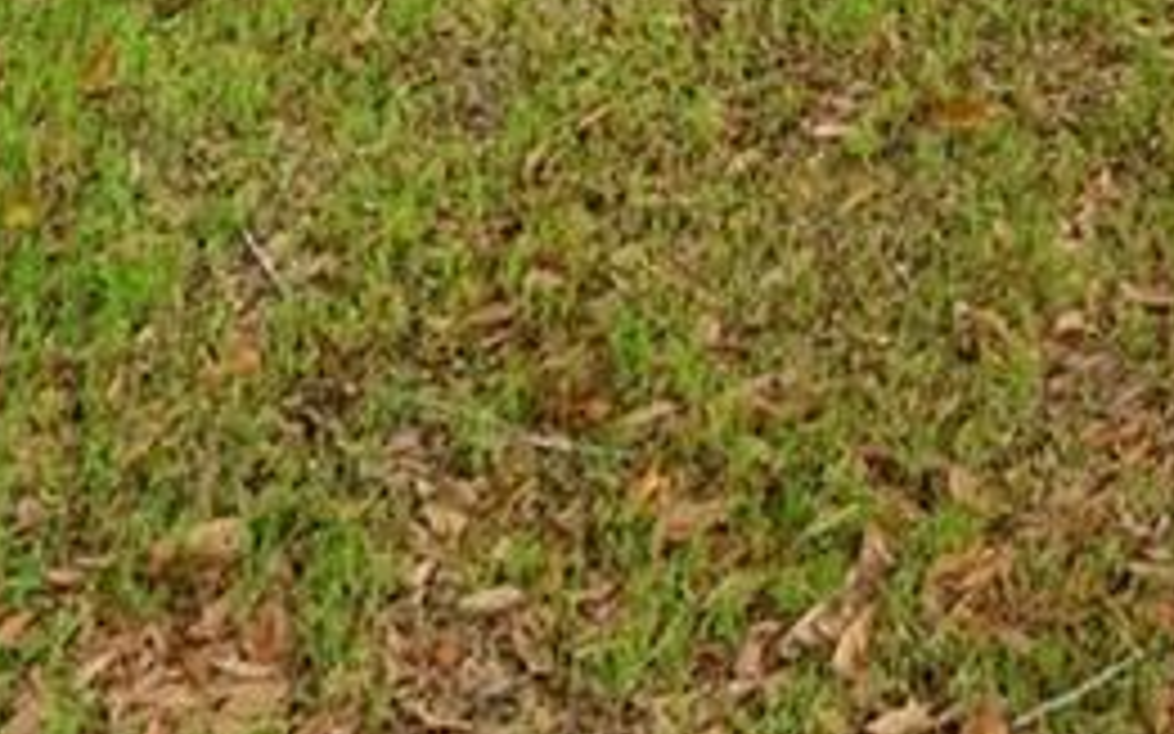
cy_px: -1621
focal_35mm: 100
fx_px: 3199
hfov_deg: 19.3
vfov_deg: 9.5
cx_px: 1516
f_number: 8
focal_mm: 16
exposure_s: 1/40
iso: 800
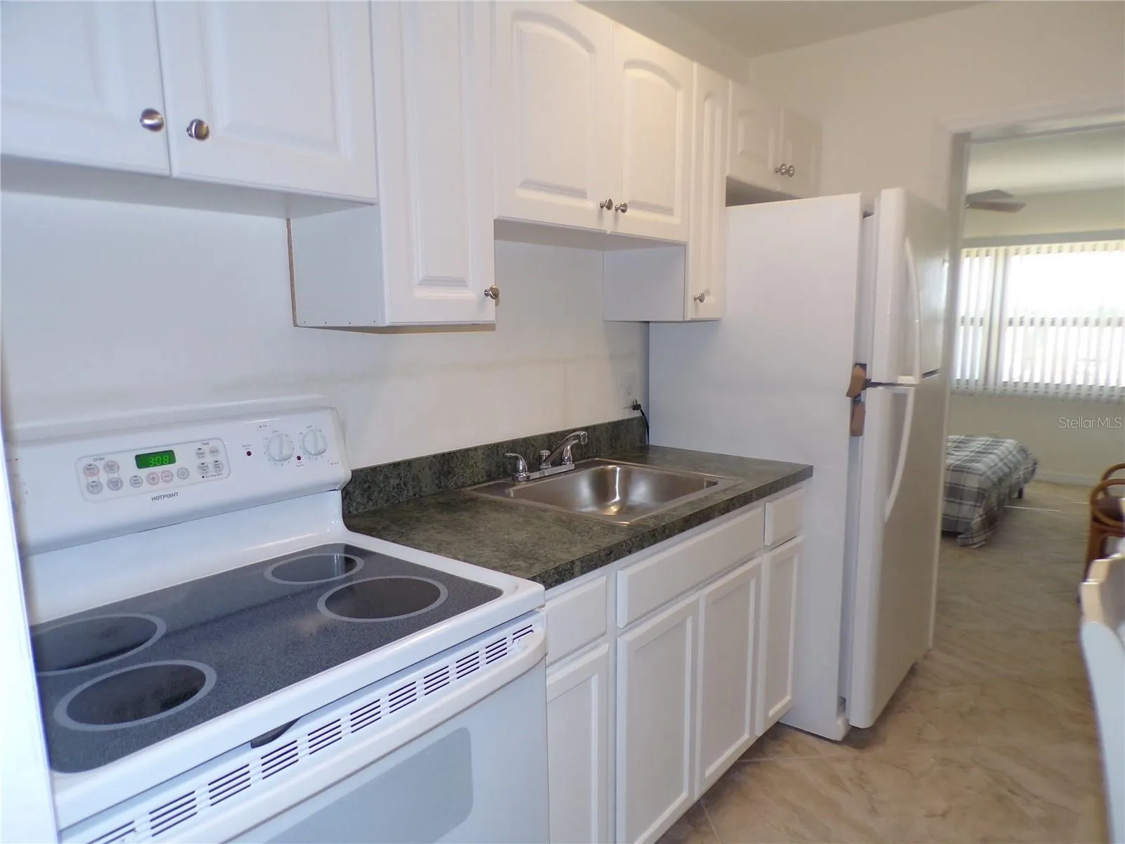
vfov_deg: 56.8
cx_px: 562
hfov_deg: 71.6
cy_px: 422
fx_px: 780
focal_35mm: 24
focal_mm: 4.3
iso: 200
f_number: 3
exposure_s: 1/60
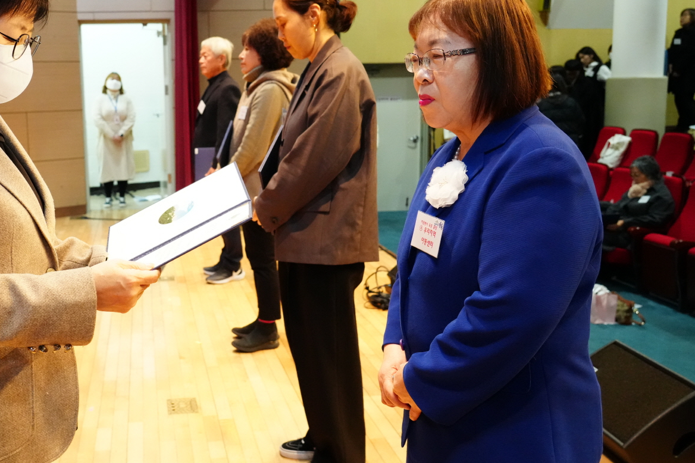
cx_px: 209
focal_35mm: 37
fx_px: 714
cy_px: 191
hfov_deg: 50.6
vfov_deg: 35.8
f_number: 4.5
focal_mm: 24
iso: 6400
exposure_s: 1/160
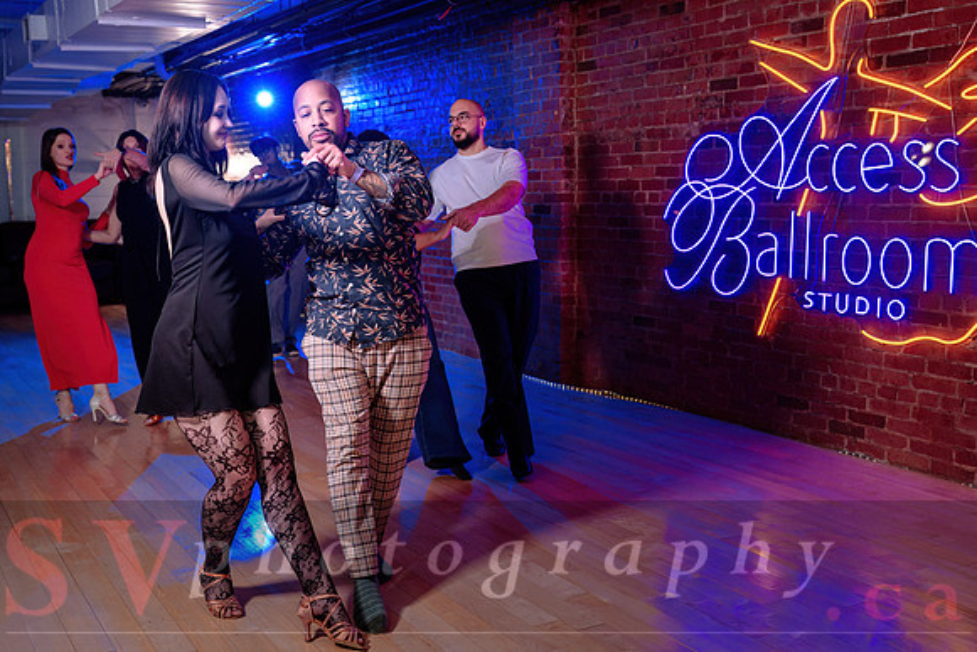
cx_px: 429
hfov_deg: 49.2
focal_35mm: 39
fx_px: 1065
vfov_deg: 34.0
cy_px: 326
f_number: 2.8
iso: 500
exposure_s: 1/200
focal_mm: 35
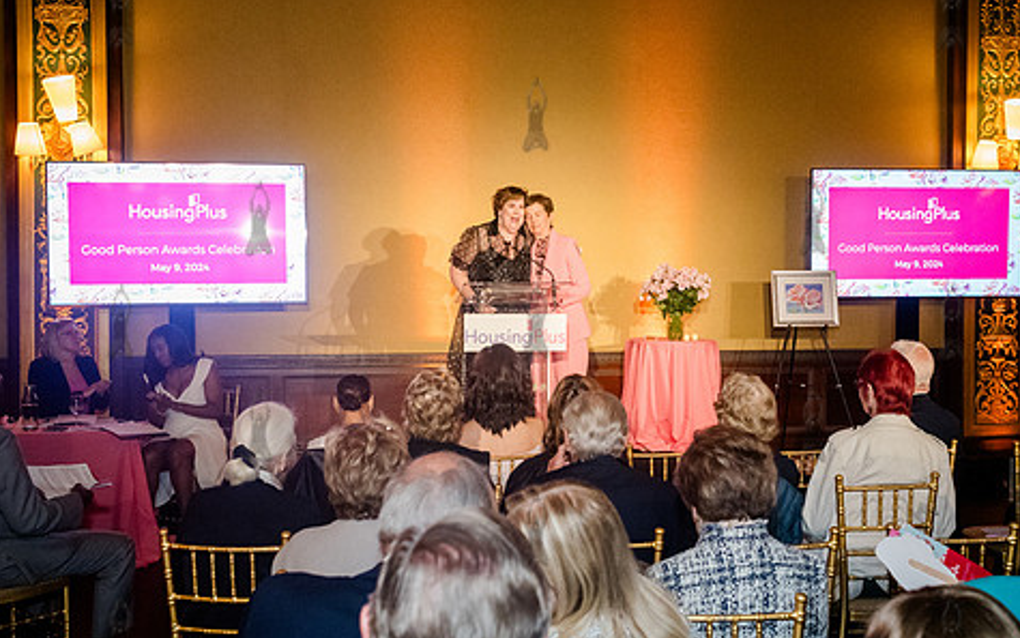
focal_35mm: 45
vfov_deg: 28.6
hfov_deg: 44.4
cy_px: 321
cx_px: 524
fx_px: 1251
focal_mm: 35
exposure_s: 1/160
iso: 6400
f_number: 5
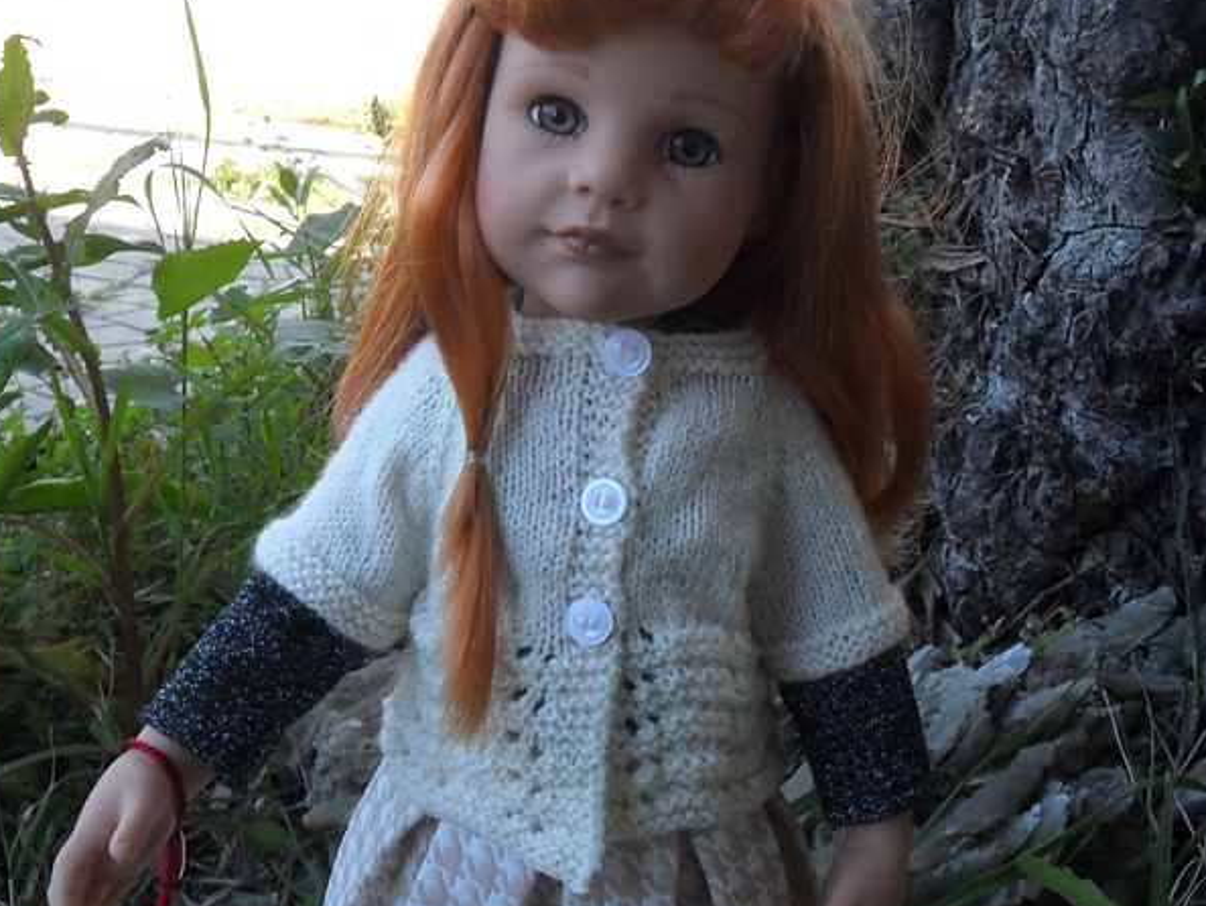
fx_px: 1952
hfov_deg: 34.3
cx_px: 589
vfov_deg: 26.1
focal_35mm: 56
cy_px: 441
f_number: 5
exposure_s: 1/60
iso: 160
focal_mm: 9.3
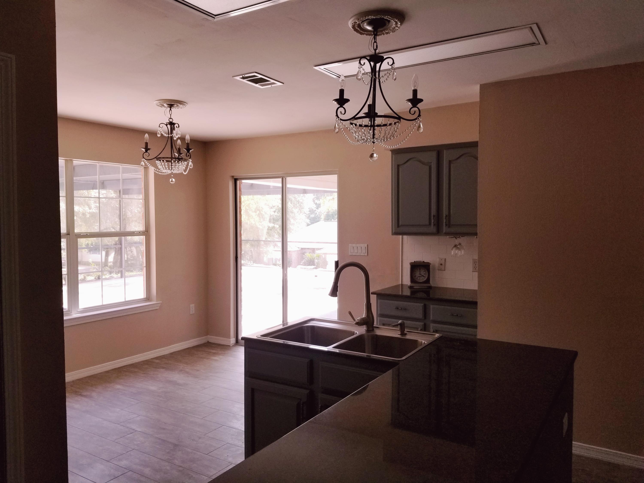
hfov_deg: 67.3
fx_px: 484
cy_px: 242
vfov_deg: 53.1
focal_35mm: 26
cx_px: 322
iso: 50
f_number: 1.7
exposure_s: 1/123
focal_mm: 4.25
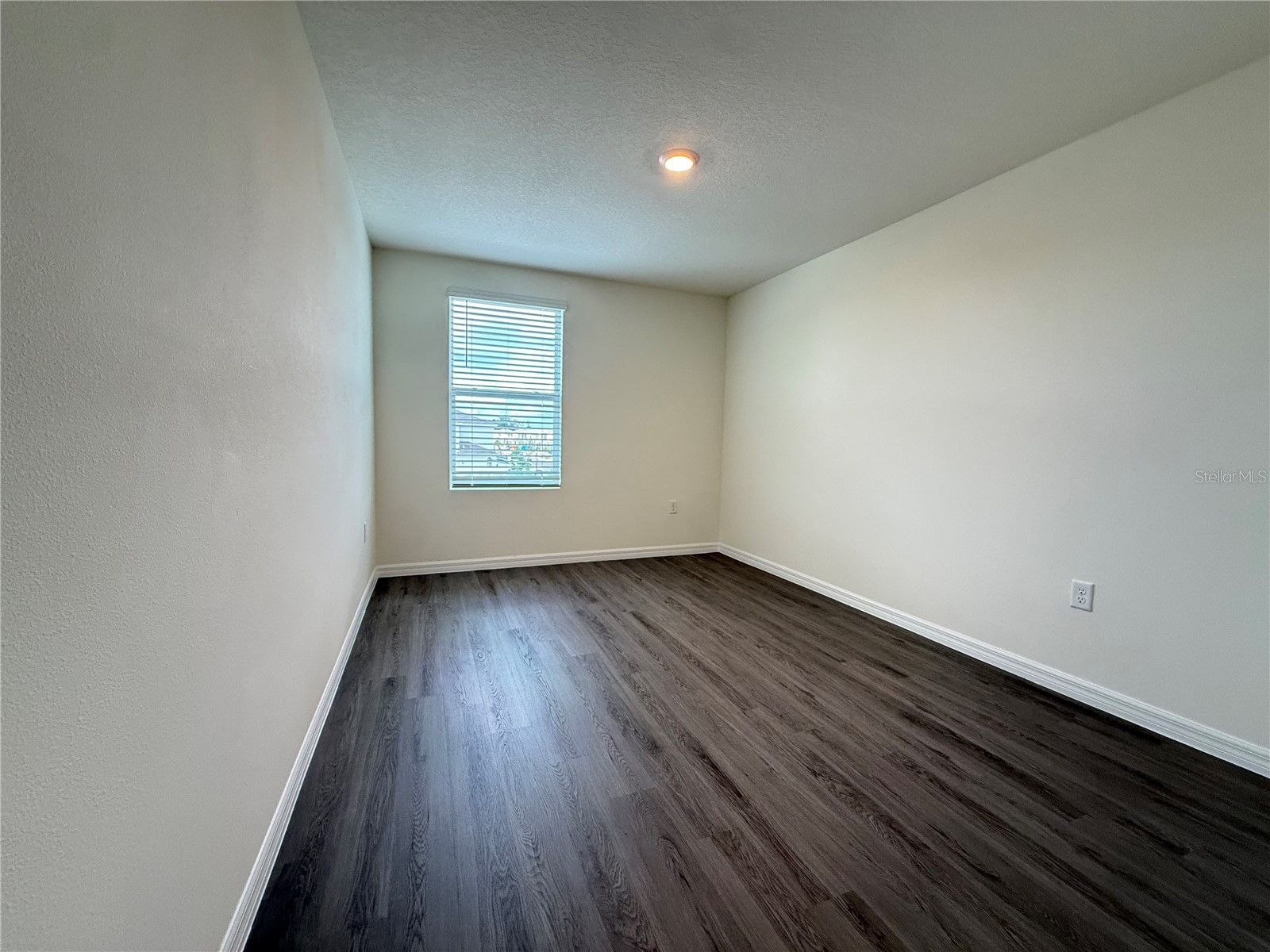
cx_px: 635
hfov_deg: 102.1
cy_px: 476
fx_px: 514
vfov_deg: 85.7
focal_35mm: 14
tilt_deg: -3.7
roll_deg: -1.2
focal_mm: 2.22
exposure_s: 1/120
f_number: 2.2
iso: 400
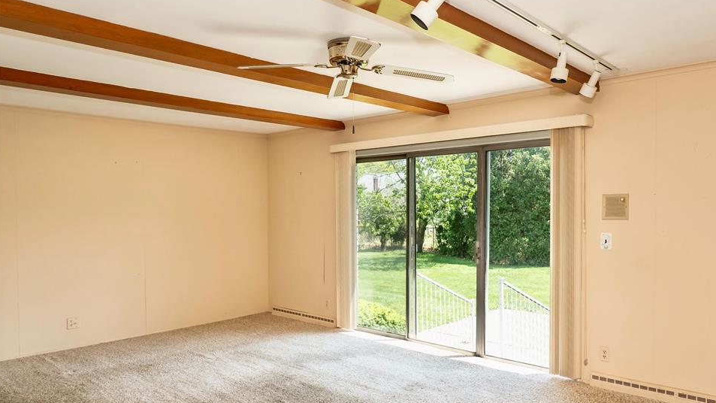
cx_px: 380
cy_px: 223
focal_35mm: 27
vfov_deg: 42.8
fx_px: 513
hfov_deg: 69.8
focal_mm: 16
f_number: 5.6
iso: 200
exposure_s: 1/200
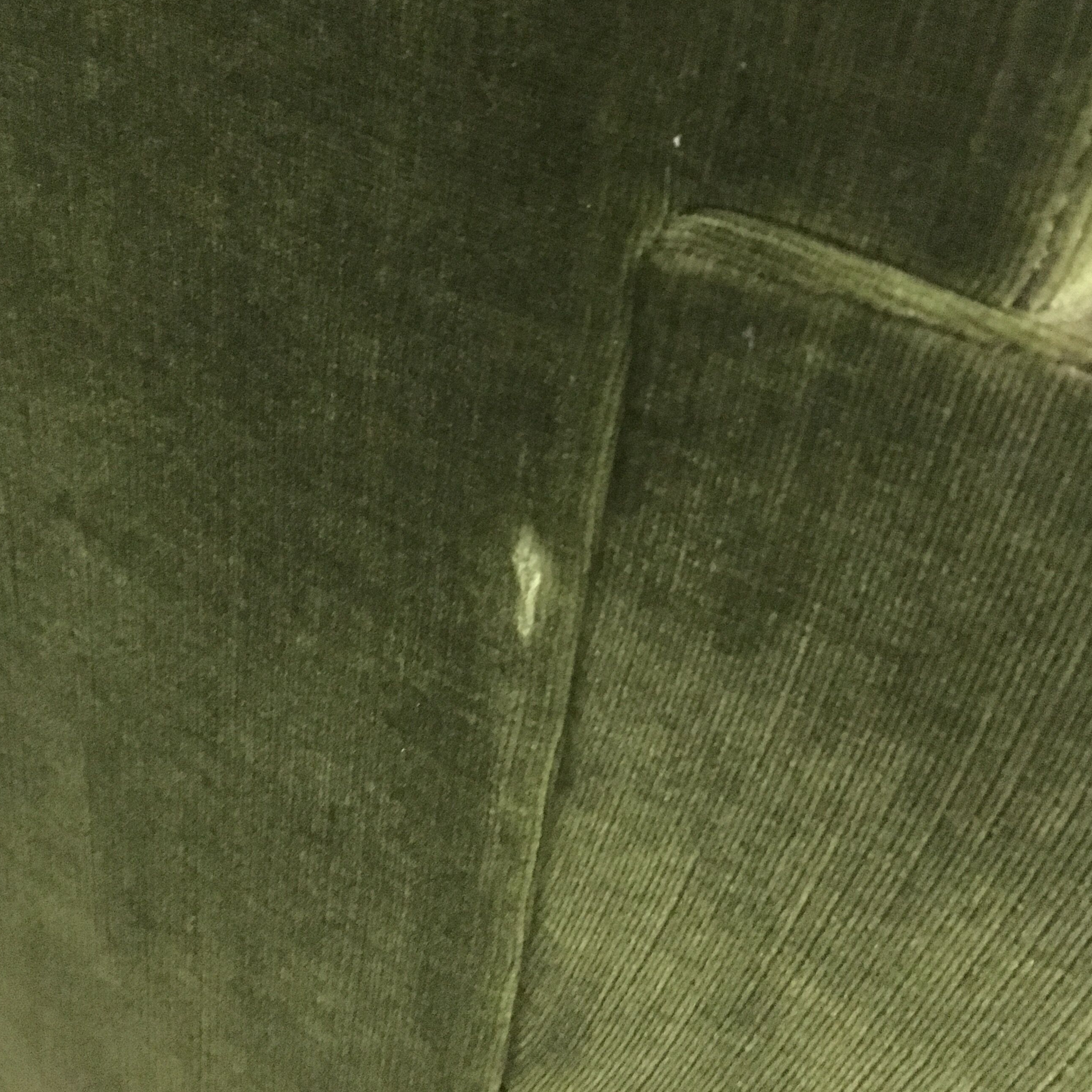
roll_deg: -14.3
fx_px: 1428
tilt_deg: -28.1
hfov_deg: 41.8
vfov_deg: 41.8
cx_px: 521
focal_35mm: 40
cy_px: 497
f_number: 2.2
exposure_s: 1/17
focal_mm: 4.15
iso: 1250
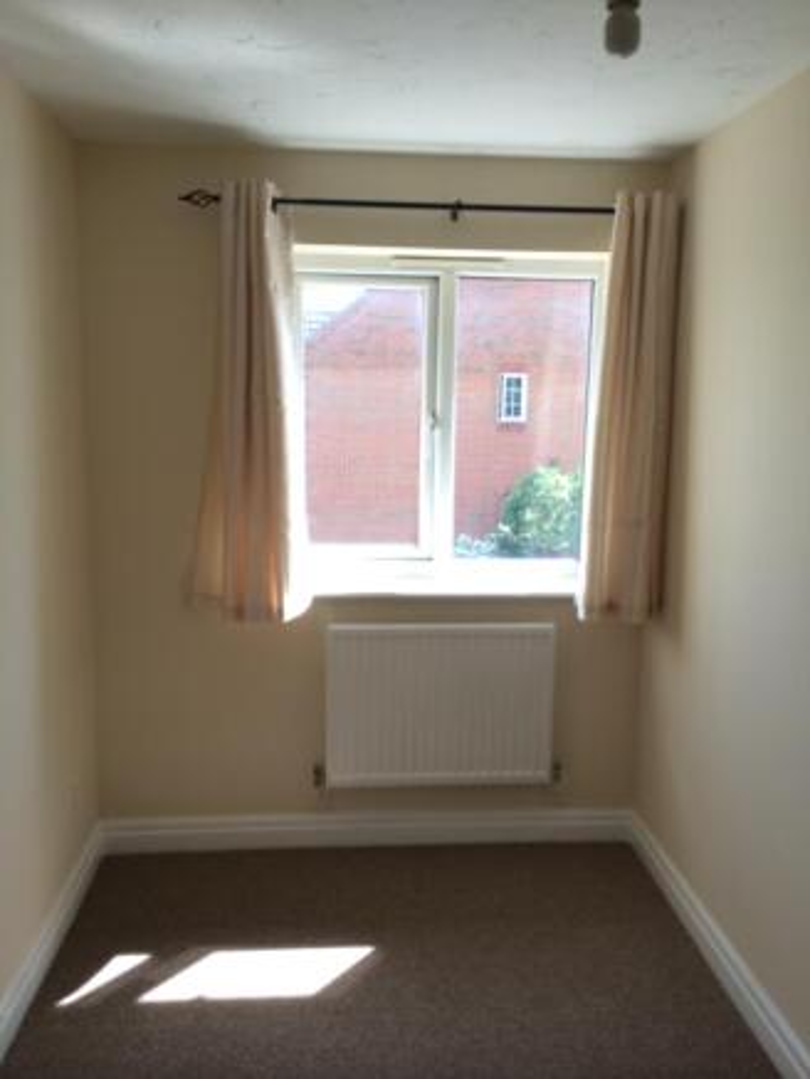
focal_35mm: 30
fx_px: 936
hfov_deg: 46.8
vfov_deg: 60.0
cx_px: 405
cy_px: 540
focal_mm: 4.12
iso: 32
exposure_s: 1/152
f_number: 2.2
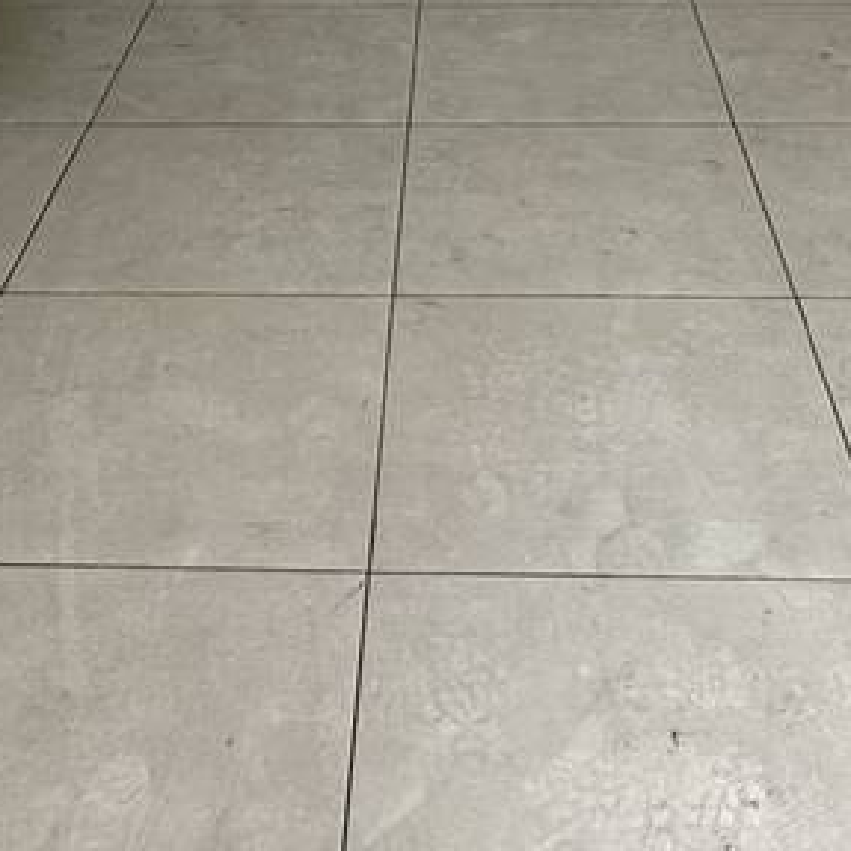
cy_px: -537
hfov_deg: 27.7
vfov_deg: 21.5
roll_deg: +1.0
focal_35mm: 62
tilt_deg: -2.3
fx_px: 1724
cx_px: 383
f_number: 2.2
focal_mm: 2.22
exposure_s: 1/243
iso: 40
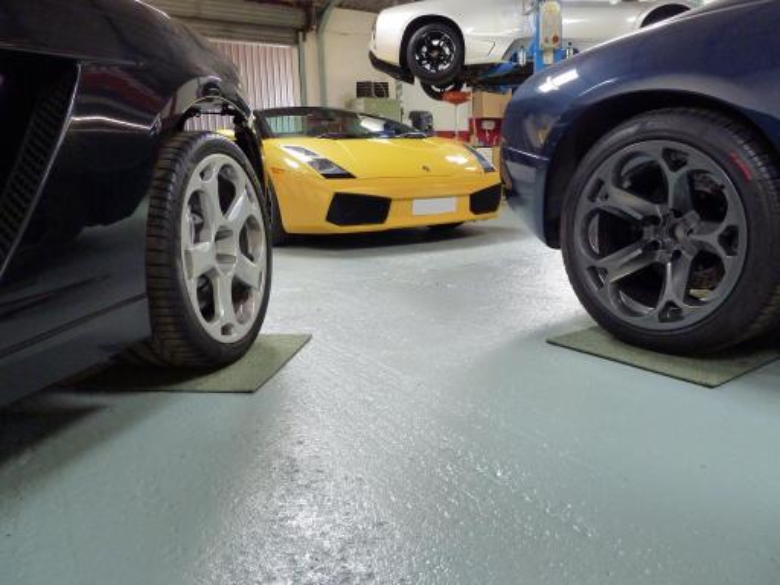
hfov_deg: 69.4
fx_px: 563
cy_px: 292
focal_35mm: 25
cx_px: 390
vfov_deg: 54.9
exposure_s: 1/30
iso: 400
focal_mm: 4.1
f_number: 3.3
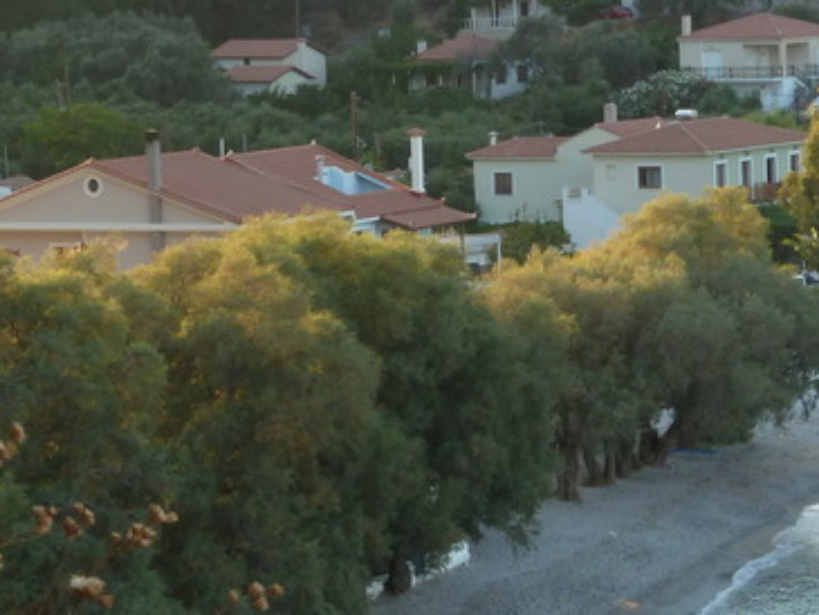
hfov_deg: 11.5
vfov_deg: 8.6
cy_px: 646
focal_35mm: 171
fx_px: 4047
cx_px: 669
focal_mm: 12.8
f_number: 4.2
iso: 160
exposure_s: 1/160
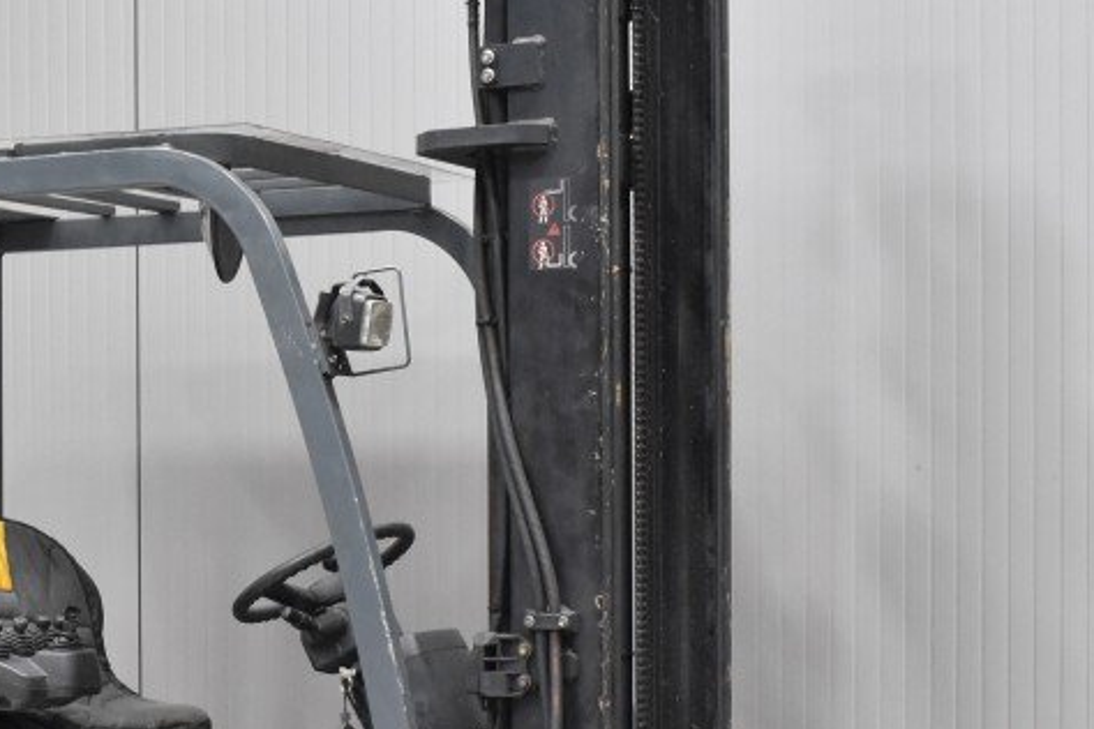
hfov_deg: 23.2
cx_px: 321
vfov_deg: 15.5
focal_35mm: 87
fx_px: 2652
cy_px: 609
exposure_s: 1/30
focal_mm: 23
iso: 1600
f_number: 4.5
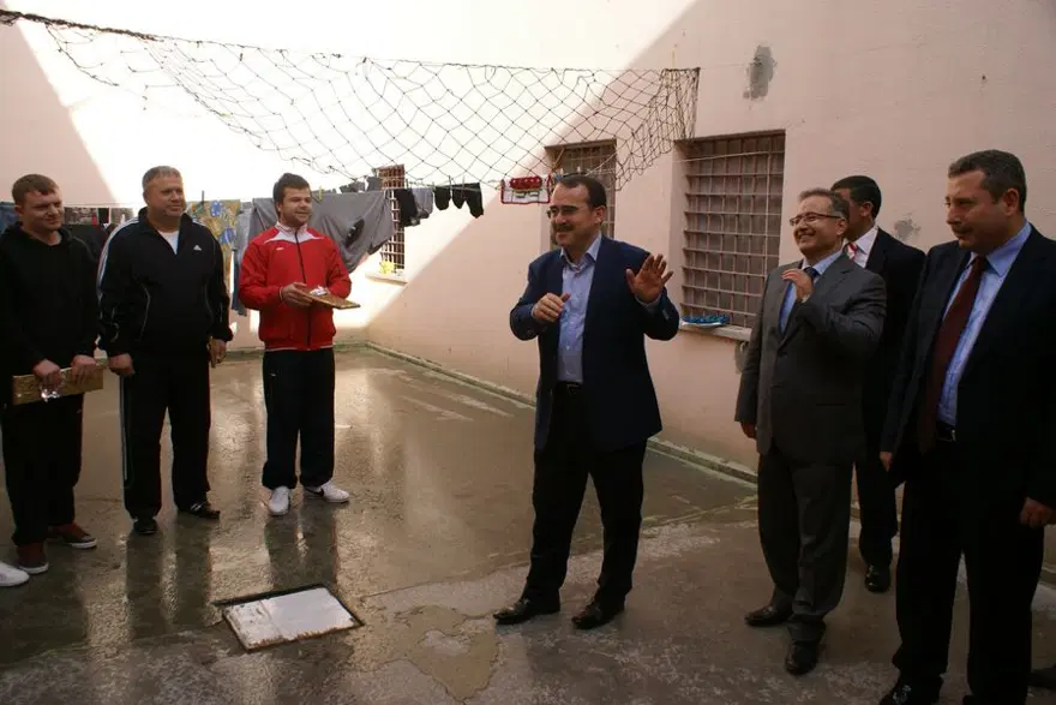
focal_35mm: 27
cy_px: 352
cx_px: 528
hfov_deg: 67.4
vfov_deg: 47.9
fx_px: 792
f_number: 5.6
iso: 100
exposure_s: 1/250
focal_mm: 18
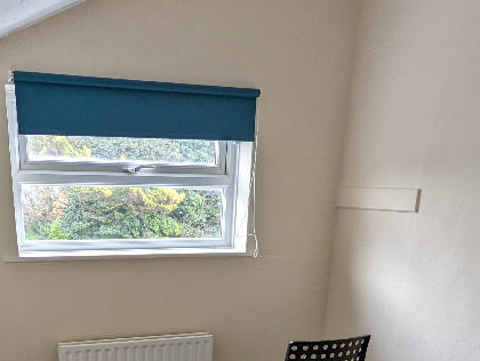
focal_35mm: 39
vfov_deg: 32.8
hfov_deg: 47.5
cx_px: 191
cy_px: 388
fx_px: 541
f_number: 2.2
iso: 109
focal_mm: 2.35
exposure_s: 1/68.6
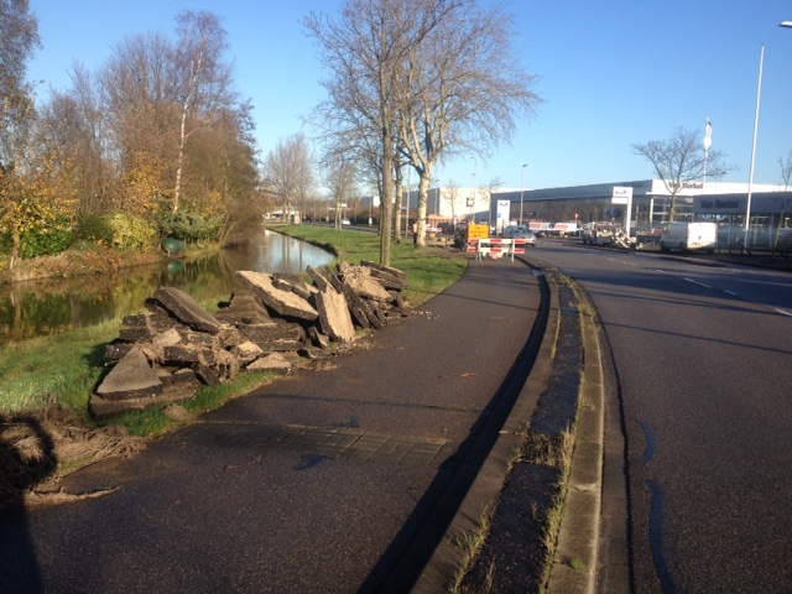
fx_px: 801
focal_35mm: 35
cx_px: 396
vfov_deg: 40.7
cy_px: 297
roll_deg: -2.8
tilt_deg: -6.3
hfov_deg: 52.6
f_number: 2.4
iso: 50
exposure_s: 1/1042
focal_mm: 4.28
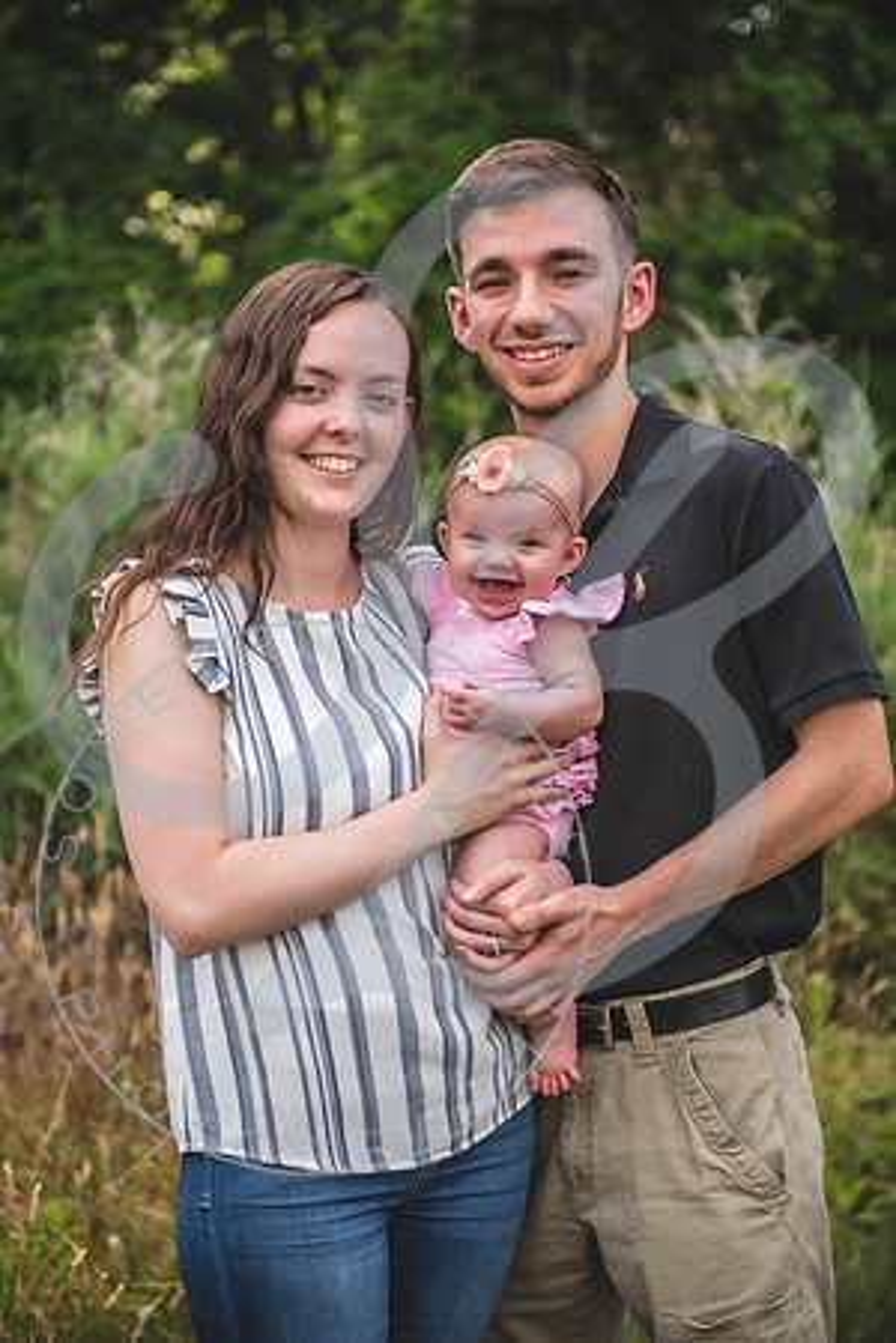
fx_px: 2613
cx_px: 448
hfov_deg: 19.5
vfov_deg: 28.8
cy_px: 672
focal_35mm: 70
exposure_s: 1/640
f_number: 2.8
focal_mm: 70
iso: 100
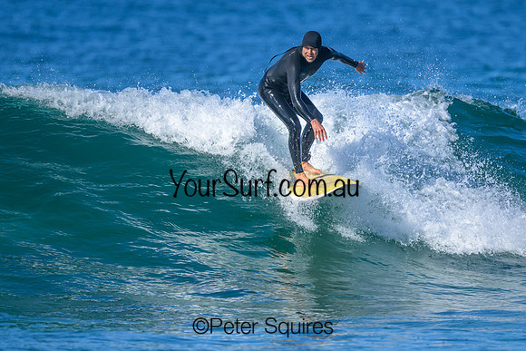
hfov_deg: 2.2
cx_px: 304
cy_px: 172
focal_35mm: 926
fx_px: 13533
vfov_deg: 1.5
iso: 280
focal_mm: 800
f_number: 6.3
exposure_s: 1/2000
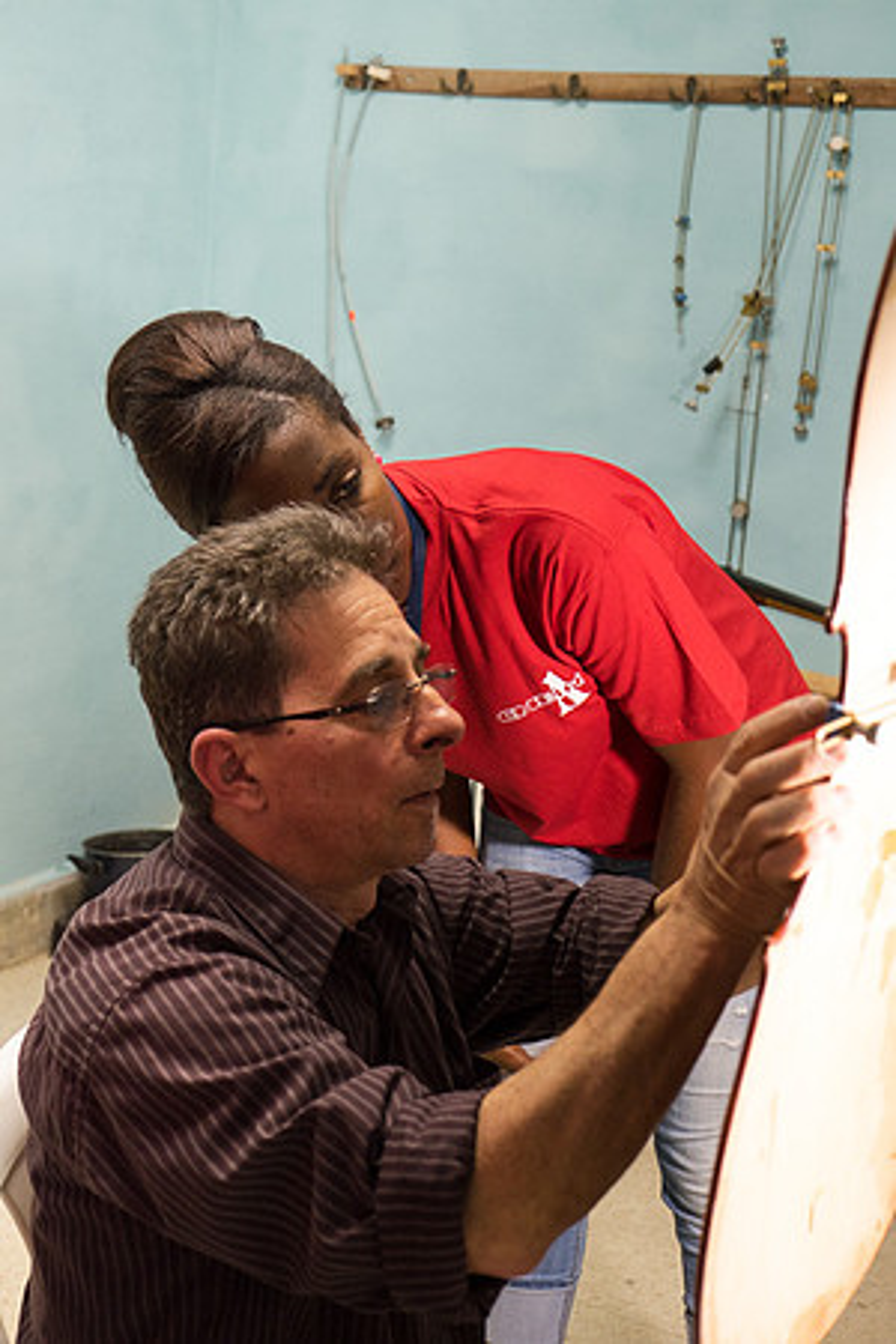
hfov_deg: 27.5
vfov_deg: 40.3
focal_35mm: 49
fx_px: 1829
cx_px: 448
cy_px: 672
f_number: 4
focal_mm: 32.9
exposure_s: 1/60
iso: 1600
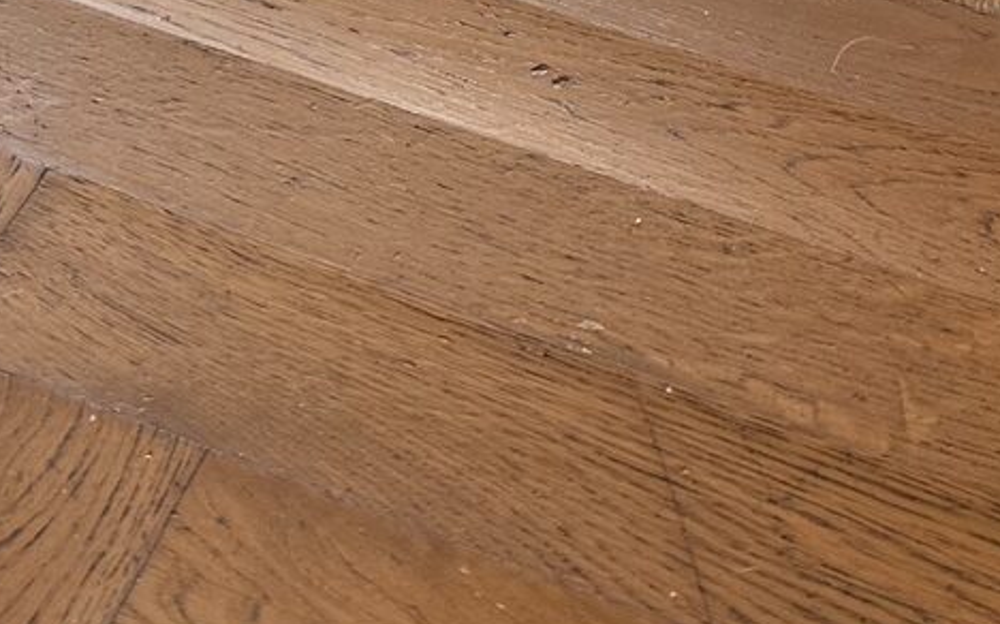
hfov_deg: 23.6
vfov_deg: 14.0
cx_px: 239
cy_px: -321
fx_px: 2370
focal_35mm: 87
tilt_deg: -27.0
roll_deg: -9.2
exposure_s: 1/100
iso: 125
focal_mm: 6.86
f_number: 1.78
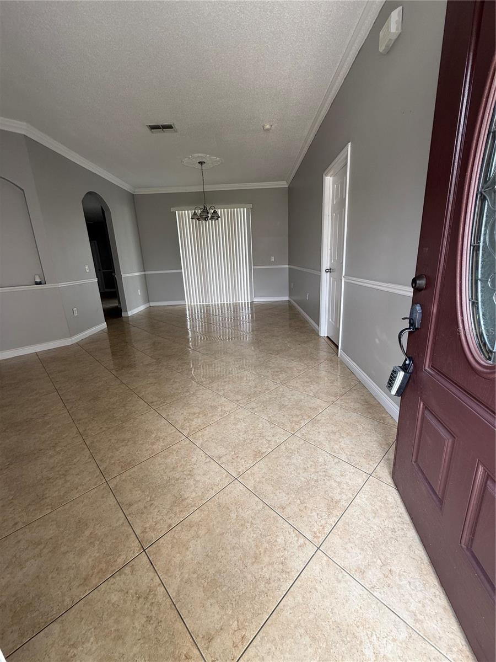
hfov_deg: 85.7
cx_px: 248
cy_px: 331
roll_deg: +3.8
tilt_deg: -14.4
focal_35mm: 14
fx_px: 267
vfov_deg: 102.1
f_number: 2.2
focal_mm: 2.22
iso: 80
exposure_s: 1/99
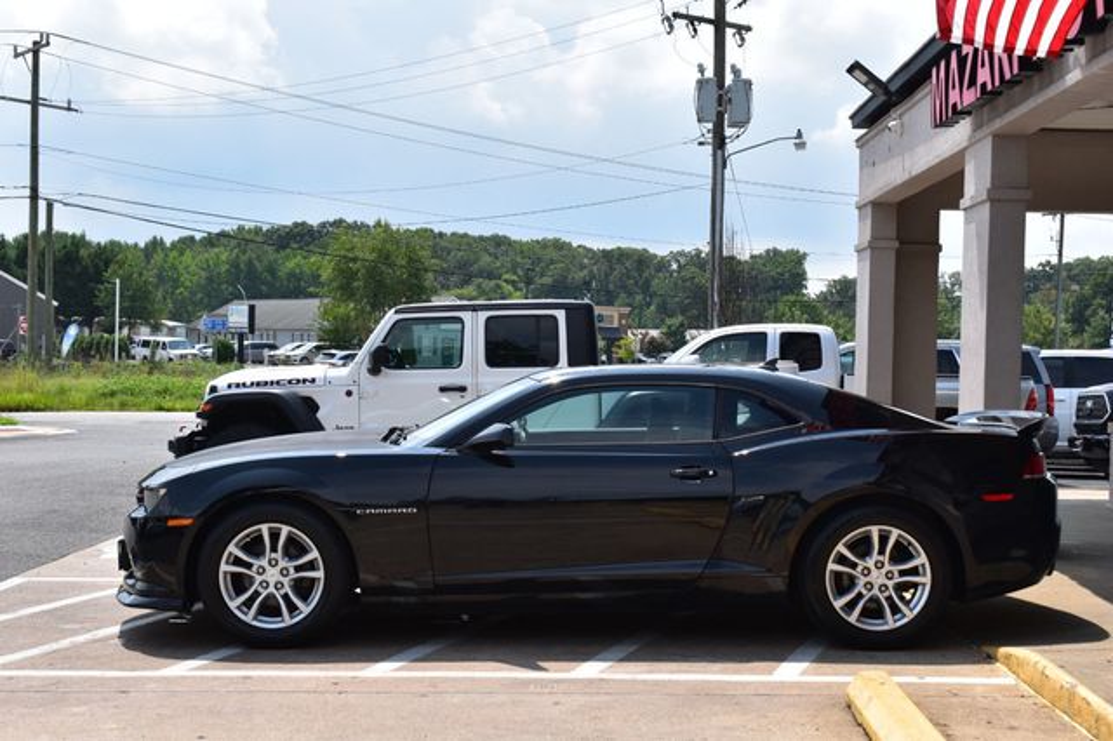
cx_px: 556
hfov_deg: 37.9
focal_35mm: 52
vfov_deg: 25.7
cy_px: 370
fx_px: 1622
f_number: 11
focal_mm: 35
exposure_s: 1/500
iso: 360
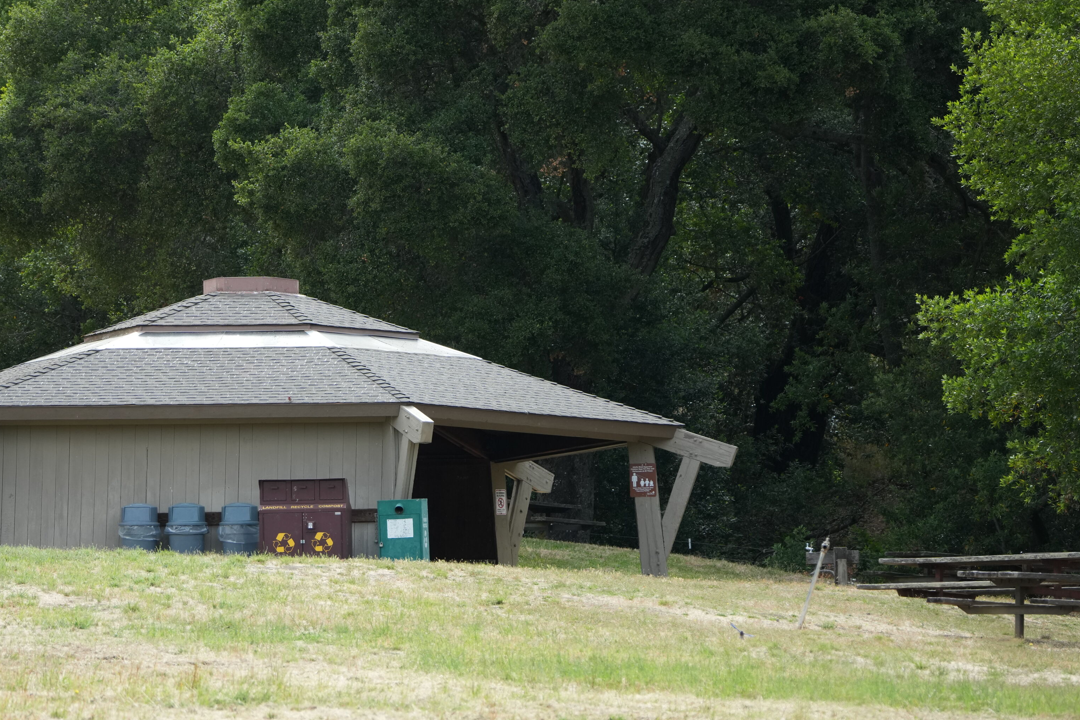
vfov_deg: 5.1
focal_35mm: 269
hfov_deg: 7.7
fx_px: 8070
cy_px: 440
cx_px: 379
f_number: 6.3
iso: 640
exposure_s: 1/640
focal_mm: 191
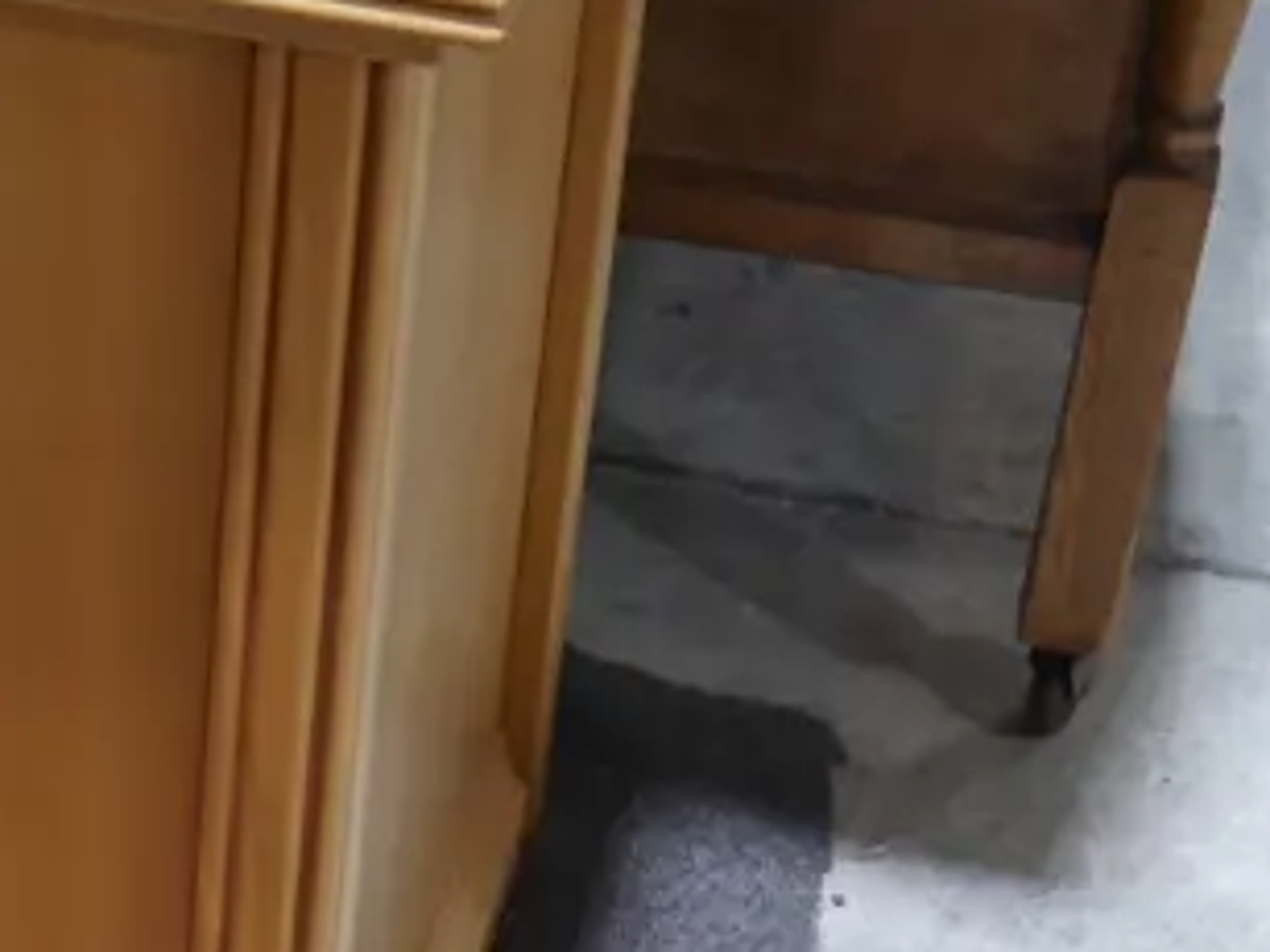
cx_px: -745
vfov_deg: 12.3
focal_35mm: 120
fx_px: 4401
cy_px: 393
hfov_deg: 15.0
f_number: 4
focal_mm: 18
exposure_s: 1/60
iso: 640
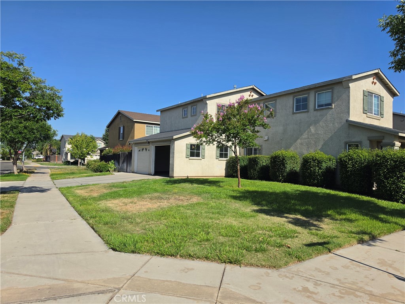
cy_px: 152
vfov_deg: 58.9
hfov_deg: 73.9
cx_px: 202
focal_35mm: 23
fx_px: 269
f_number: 1.4
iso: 64
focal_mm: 6.5
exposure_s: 1/7939
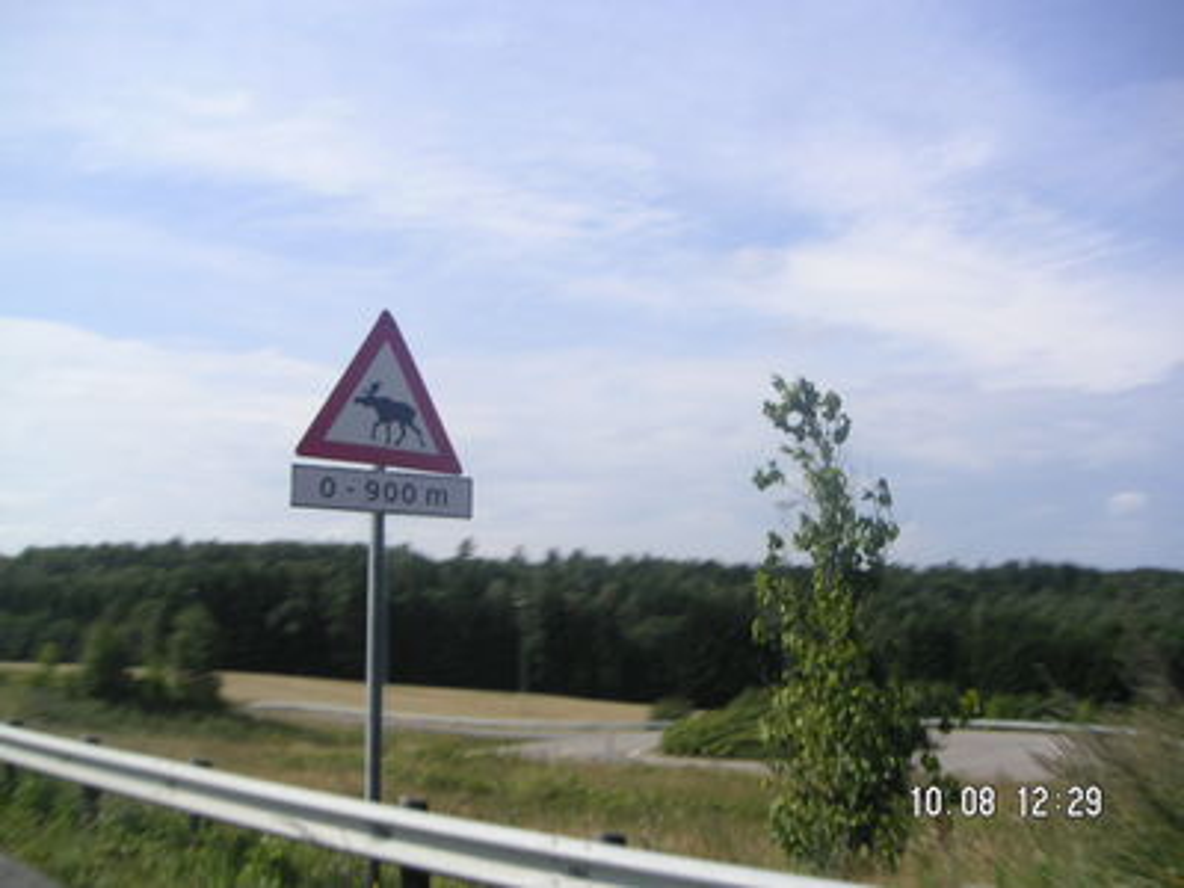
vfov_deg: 37.7
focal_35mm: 38
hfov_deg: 49.0
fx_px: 1300
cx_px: 592
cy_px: 444
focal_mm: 6
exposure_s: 1/180
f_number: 6.7
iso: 50
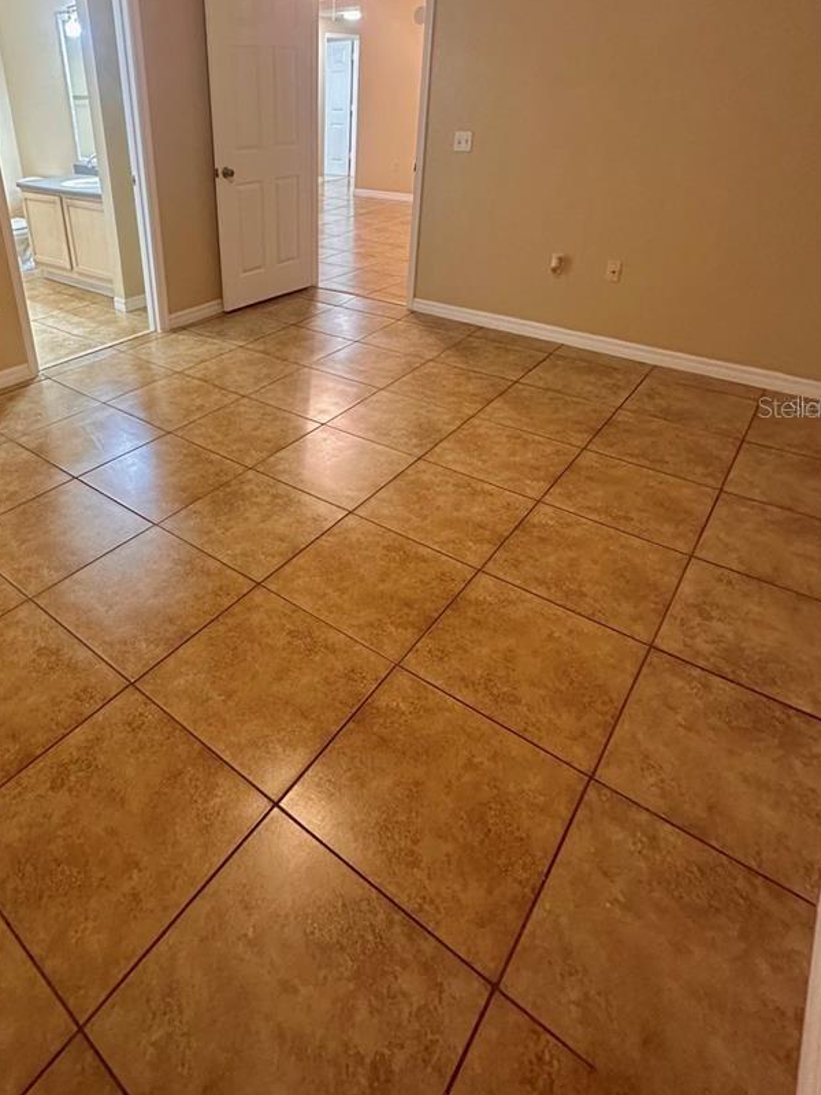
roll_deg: +1.6
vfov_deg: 77.5
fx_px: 664
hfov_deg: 61.8
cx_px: 271
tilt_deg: -25.6
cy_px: 407
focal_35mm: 21
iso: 640
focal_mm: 2.22
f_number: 2.2
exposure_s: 1/60
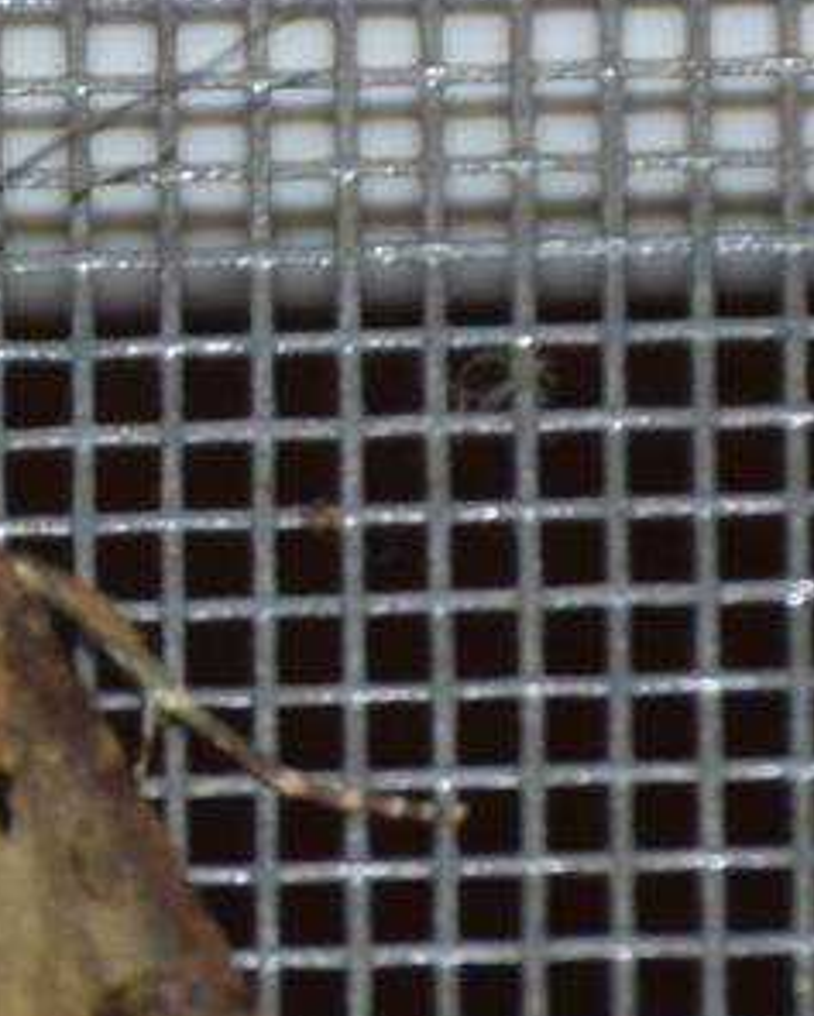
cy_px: 851
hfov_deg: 2.4
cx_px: -246
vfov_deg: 3.0
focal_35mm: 639
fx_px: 19233
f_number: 5.6
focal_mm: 140
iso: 320
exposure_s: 1/60
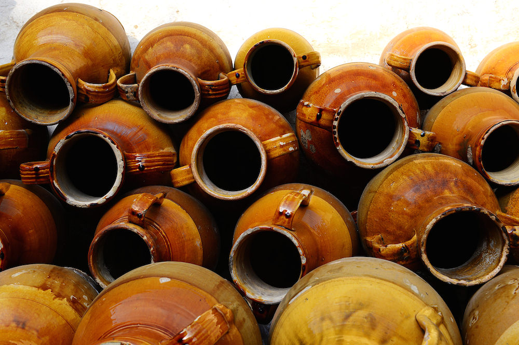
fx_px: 605
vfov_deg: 31.9
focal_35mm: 42
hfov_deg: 46.4
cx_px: 260
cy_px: 172
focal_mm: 42
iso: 320
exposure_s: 1/125
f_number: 11
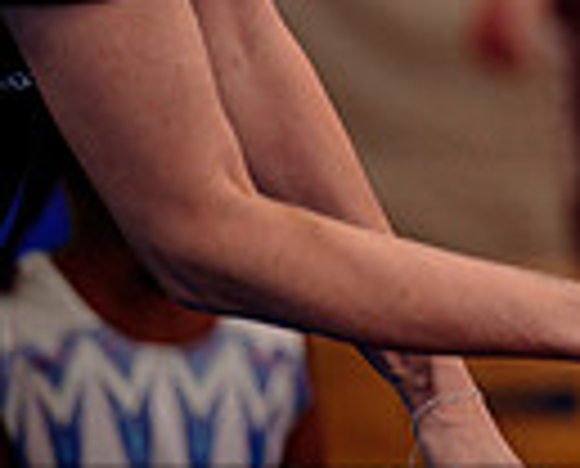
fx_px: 10296
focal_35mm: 598
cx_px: 1344
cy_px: -83
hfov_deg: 3.2
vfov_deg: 2.6
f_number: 2.8
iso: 1600
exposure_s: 1/400
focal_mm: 130
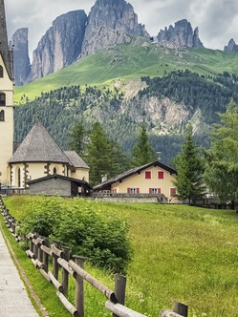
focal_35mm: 126
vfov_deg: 15.6
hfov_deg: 11.8
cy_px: 102
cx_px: 123
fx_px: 1155
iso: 64
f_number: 5.6
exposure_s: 1/125
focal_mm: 58
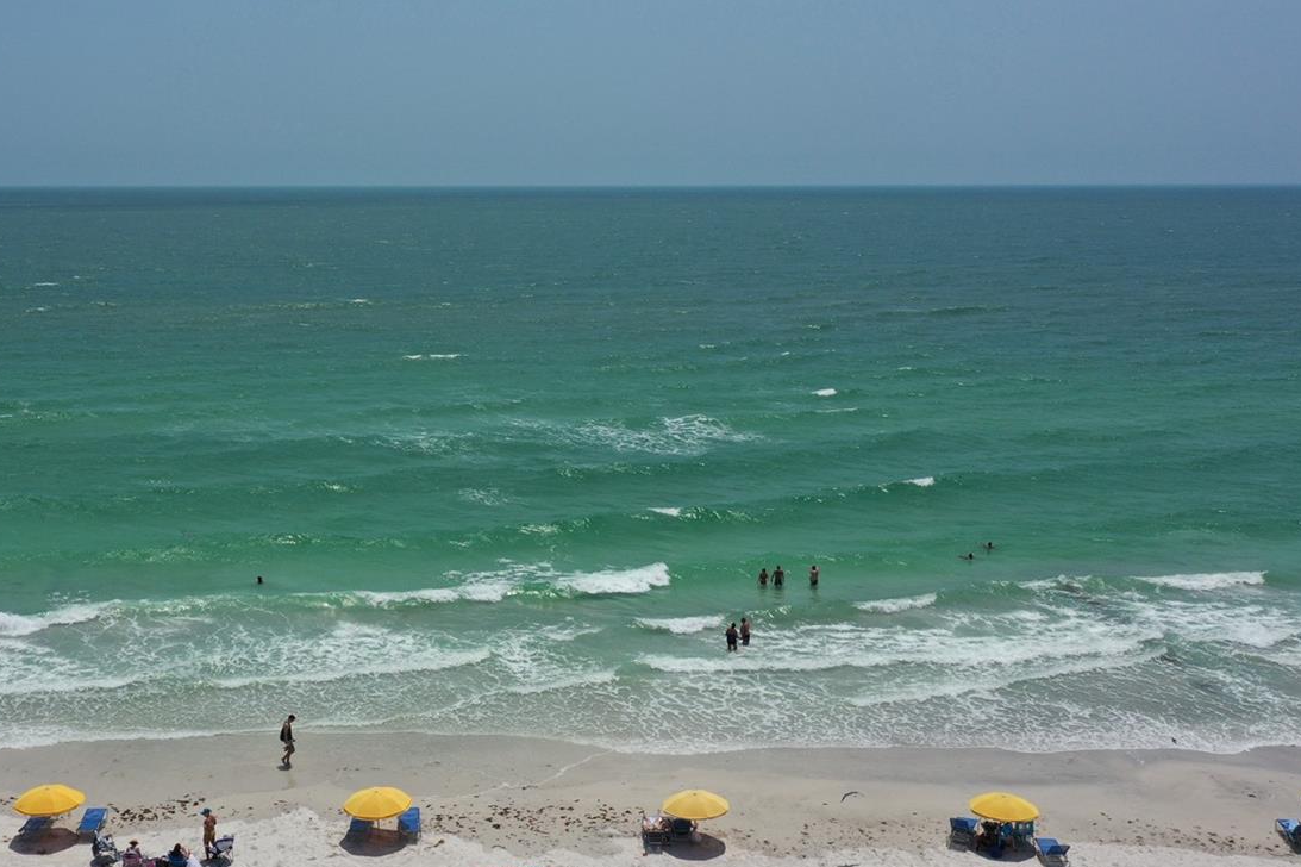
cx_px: 498
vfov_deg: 32.6
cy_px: 481
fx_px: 1481
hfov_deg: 47.0
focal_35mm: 41
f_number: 7.1
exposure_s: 1/800
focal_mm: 10.26
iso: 100
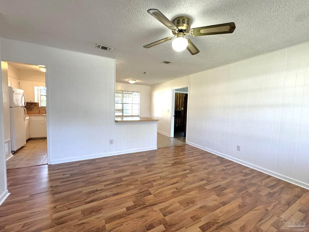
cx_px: 154
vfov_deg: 85.7
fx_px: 125
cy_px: 116
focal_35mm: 14
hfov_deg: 102.1
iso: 200
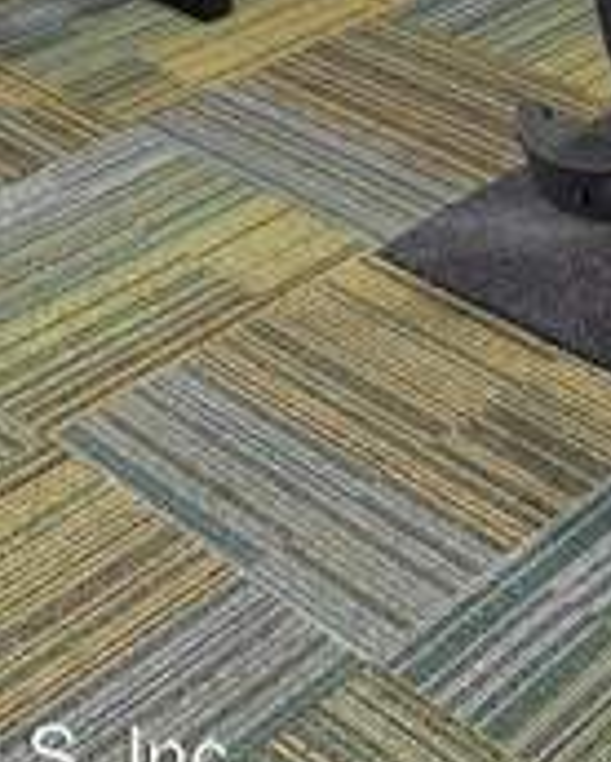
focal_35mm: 87
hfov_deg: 17.4
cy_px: -532
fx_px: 1963
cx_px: 558
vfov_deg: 18.2
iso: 320
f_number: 1.78
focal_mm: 6.76
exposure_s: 1/60
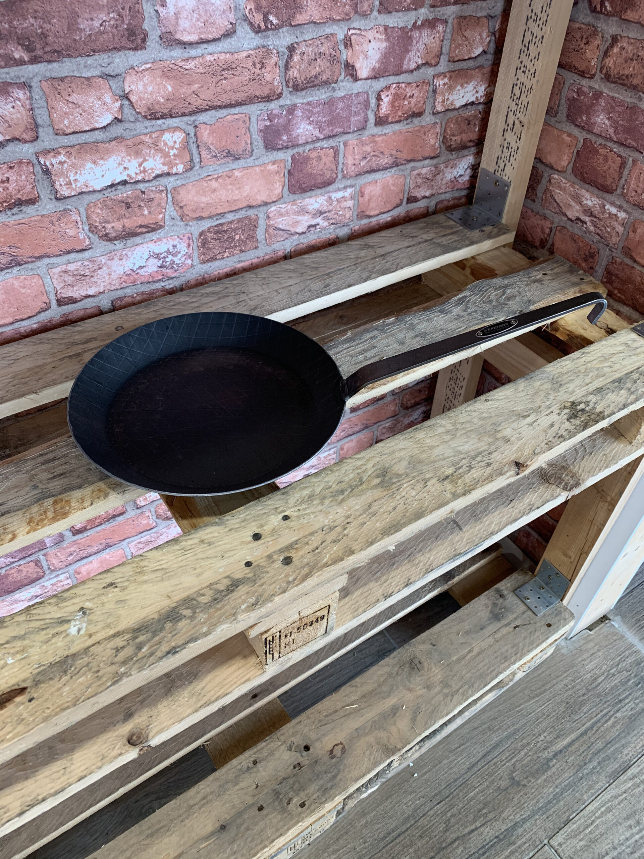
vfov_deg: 67.3
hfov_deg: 53.1
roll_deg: -1.7
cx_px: 322
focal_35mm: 26
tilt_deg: -43.6
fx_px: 645
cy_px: 430
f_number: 1.8
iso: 100
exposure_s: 1/74
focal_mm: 4.25
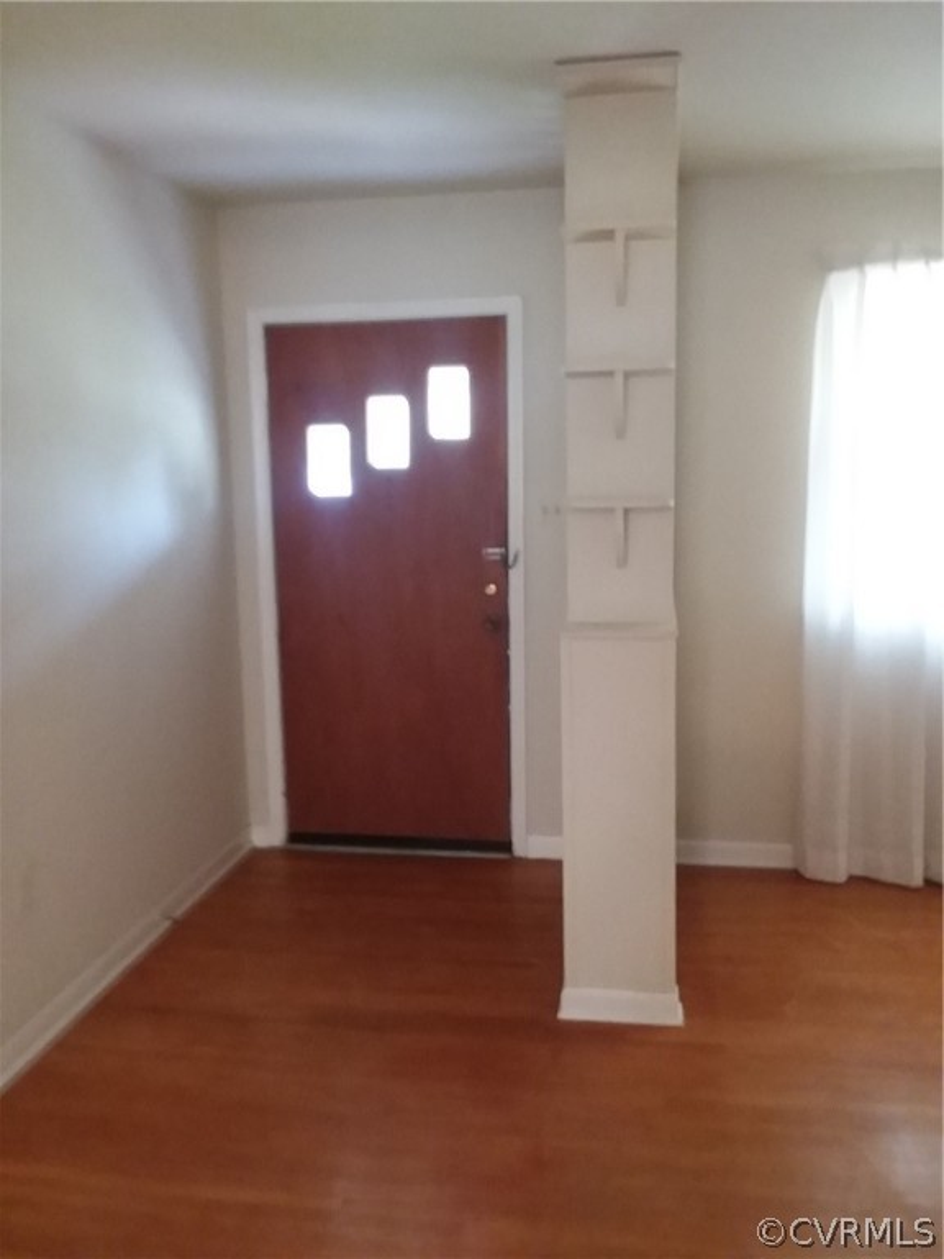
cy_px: 630
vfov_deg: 61.7
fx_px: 1054
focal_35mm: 29
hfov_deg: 48.2
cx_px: 472
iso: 200
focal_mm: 2.47
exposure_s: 1/15
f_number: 1.9
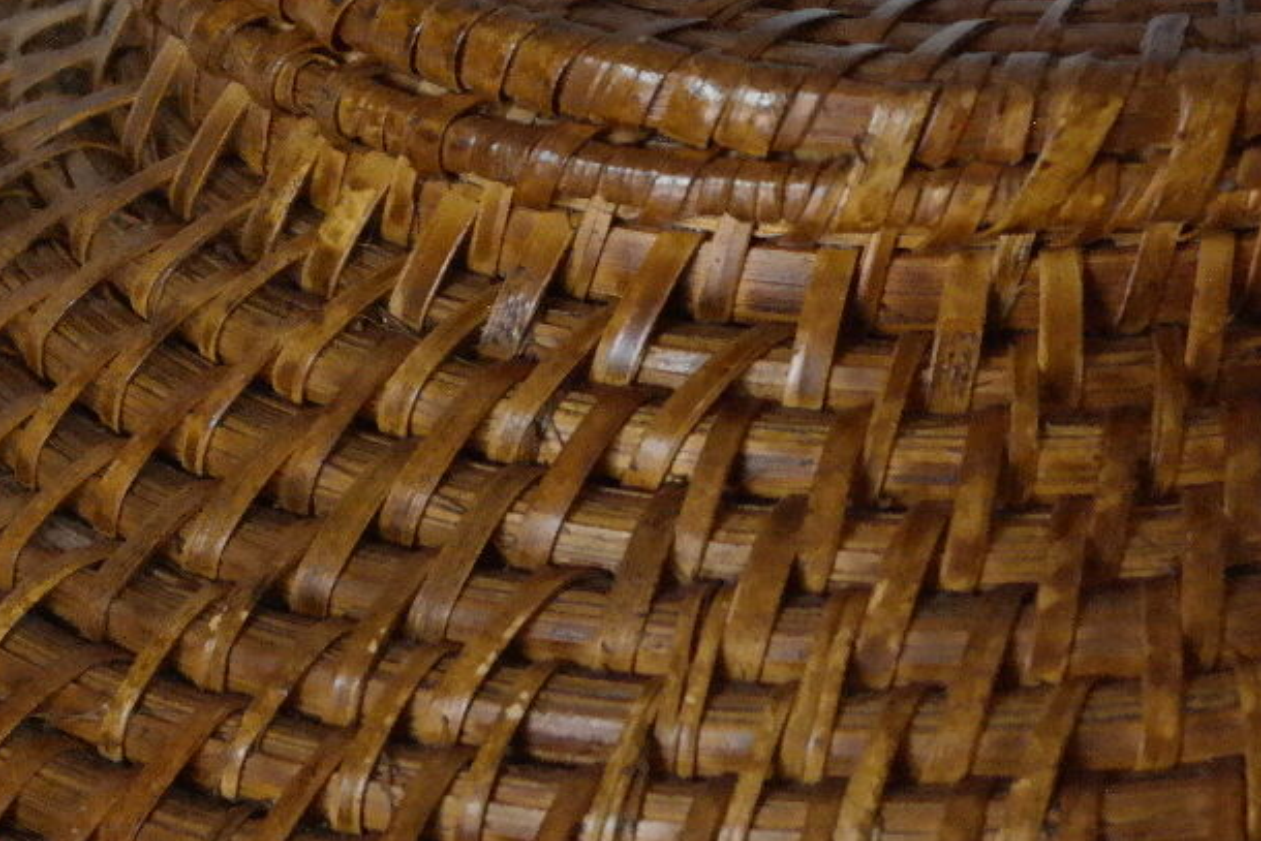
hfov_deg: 9.4
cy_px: -130
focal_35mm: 218
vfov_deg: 6.3
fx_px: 7637
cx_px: 1036
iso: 3200
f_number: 5.6
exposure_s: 1/60
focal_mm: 50
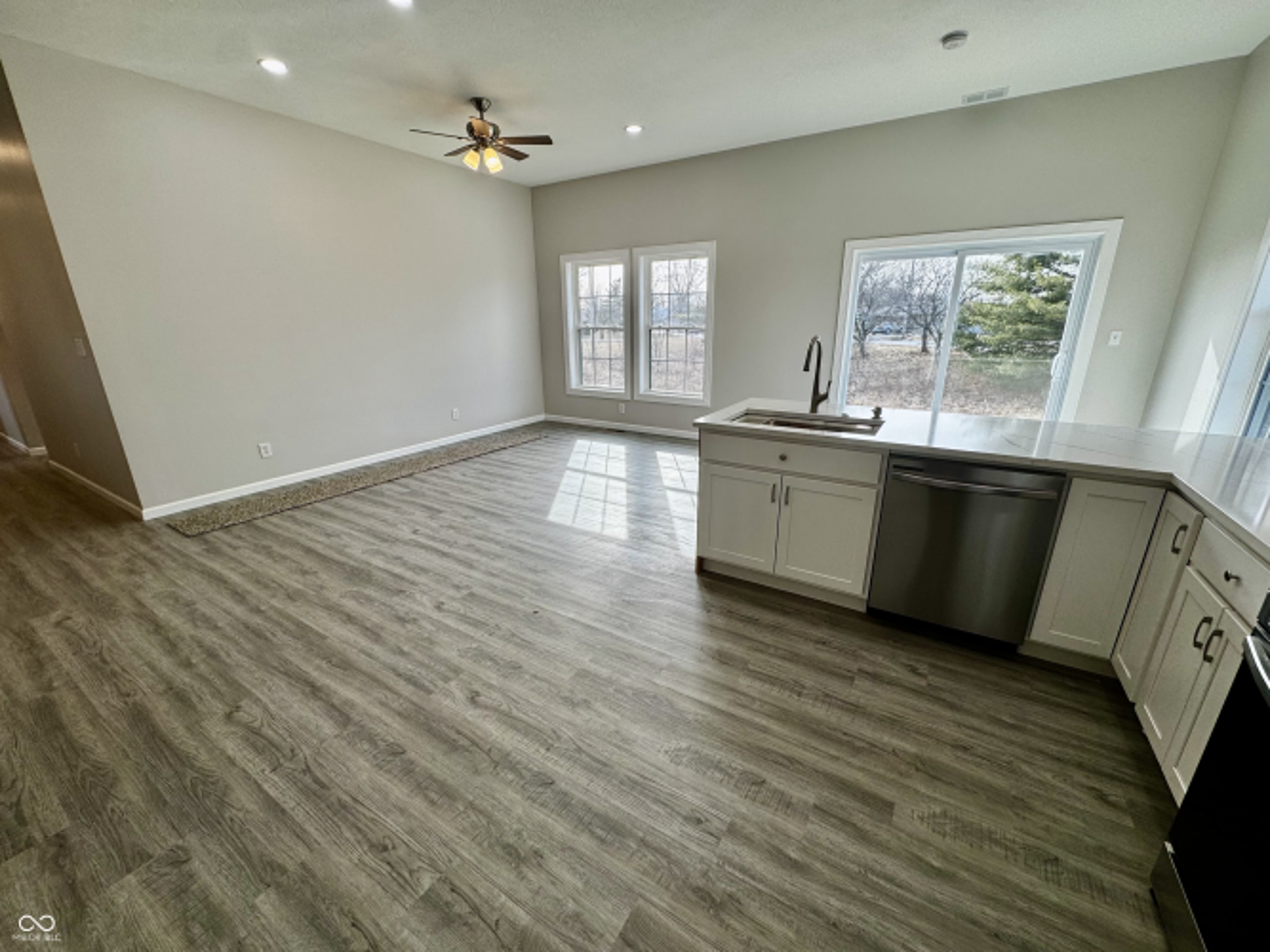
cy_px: 476
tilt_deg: -18.5
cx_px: 635
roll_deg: +0.3
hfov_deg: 102.1
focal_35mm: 14
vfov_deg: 85.7
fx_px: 514
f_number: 2.2
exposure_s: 1/157
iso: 40
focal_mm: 2.22
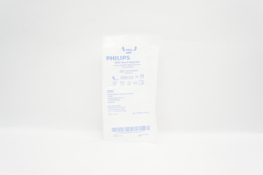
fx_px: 230
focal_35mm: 32
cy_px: 88
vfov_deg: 41.6
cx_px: 132
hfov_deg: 59.5
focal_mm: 21
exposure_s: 1/60
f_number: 6.3
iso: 800
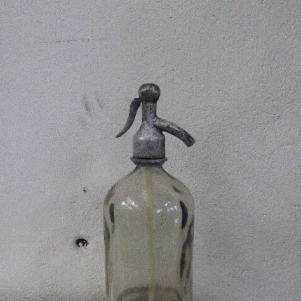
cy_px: 171
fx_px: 364
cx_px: 151
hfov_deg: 44.9
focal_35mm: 37
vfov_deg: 44.8
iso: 1600
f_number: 3.6
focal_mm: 5.4
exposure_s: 1/200
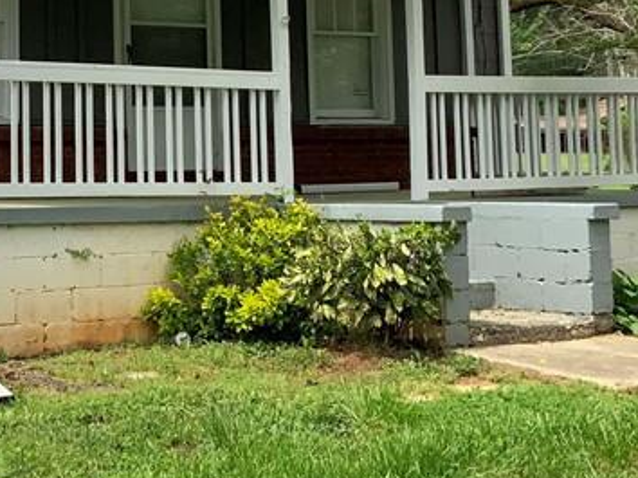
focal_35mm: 84
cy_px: 11
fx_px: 1547
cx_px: 94
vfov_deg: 17.2
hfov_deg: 22.8
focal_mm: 3
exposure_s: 1/1786
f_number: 1.8
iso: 16
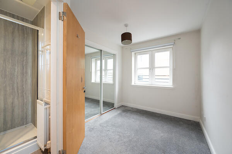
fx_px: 90
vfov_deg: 81.1
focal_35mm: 14
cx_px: 116
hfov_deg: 104.3
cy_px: 77
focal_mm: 14
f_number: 7.1
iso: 400
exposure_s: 1/15
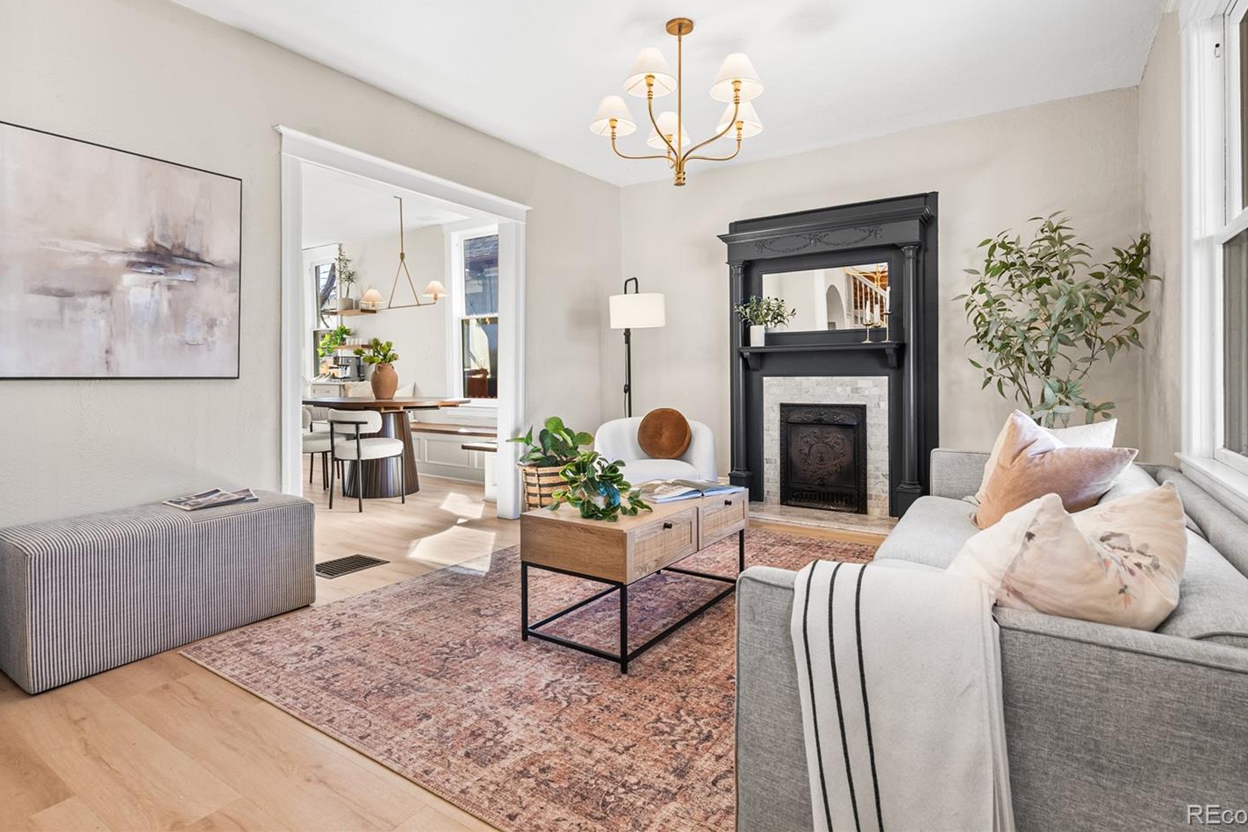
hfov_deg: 90.0
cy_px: 365
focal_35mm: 18
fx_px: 624
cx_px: 627
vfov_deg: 67.1
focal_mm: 16
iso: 200
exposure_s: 1/250
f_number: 8
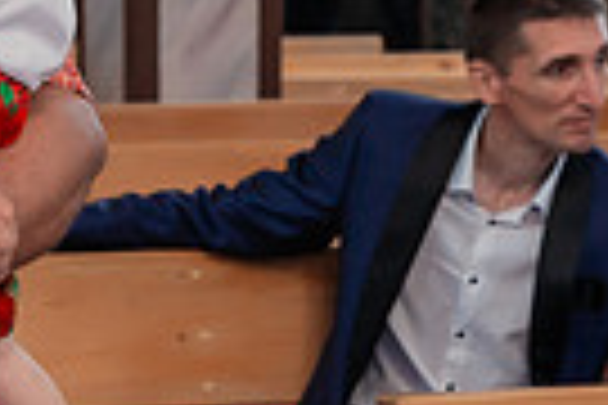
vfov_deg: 6.2
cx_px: -204
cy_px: -74
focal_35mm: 219
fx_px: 3698
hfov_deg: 9.2
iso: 3200
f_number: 3.5
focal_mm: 48
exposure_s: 1/250
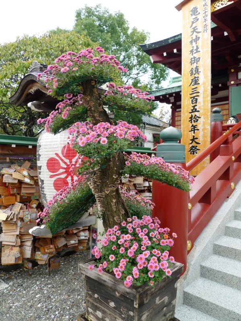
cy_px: 160
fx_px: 223
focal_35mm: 24
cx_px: 120
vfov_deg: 71.6
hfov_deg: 56.8
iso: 80
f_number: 2.8
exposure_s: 1/100
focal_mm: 5.1
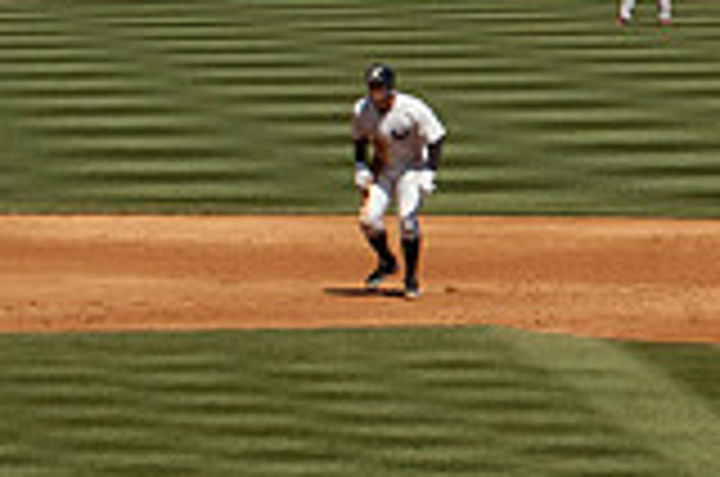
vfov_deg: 3.5
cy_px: 193
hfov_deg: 5.2
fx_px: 7904
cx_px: 1082
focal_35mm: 396
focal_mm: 70
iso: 320
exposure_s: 1/500
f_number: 11
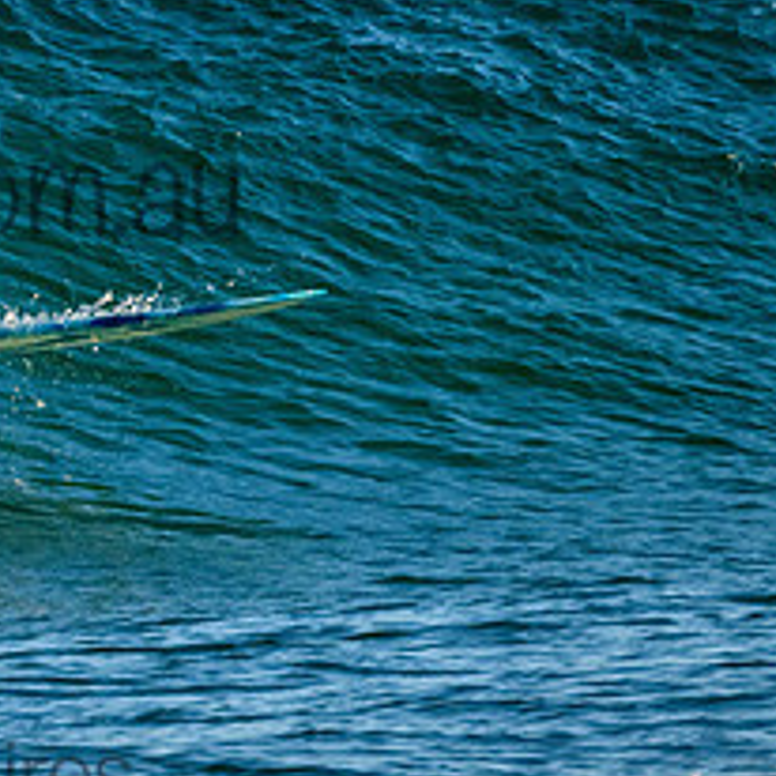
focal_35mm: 1911
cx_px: -158
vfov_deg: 0.9
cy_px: 149
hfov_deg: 0.9
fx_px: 48467
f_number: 11
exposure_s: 1/2000
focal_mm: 800
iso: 3200
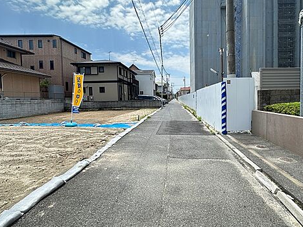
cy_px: 104
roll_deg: +0.1
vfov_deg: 71.5
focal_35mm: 18
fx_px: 158
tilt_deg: -2.8
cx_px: 178
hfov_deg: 86.9
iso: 40
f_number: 2.2
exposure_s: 1/988
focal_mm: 2.22
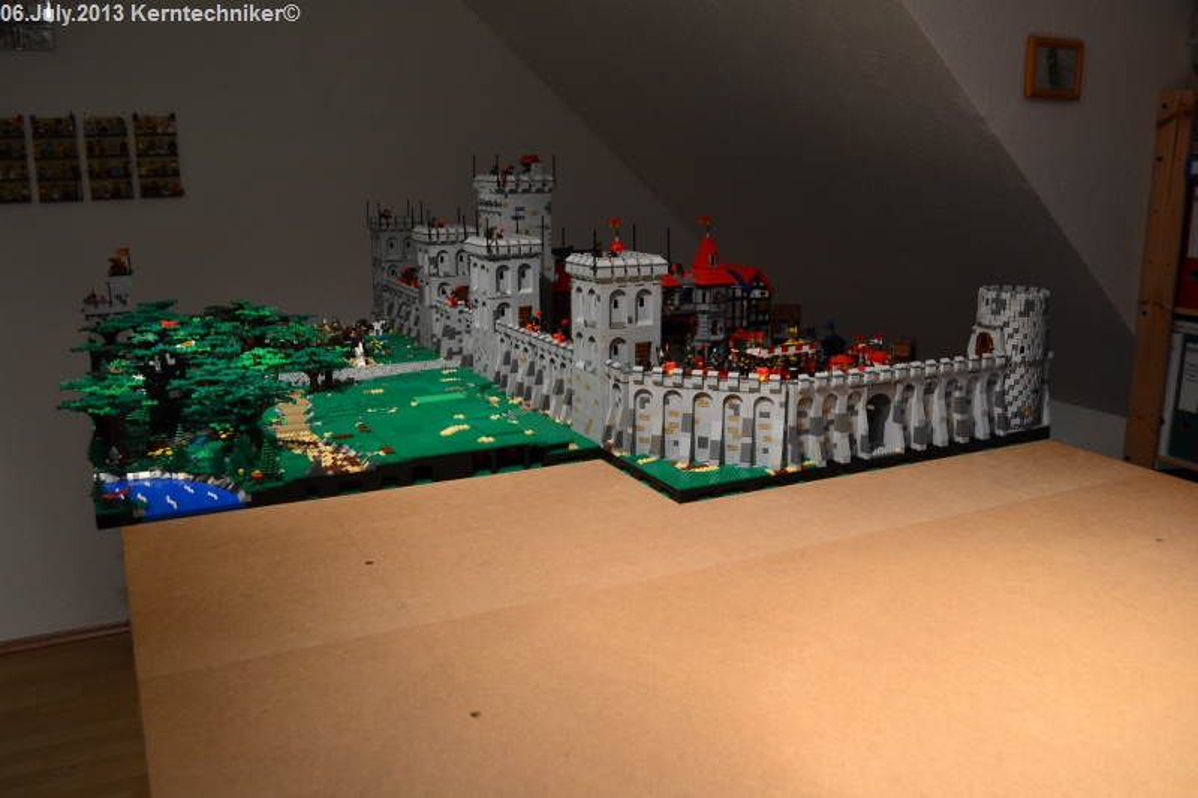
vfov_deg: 43.6
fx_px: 998
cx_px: 599
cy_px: 399
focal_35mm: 30
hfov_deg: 61.9
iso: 800
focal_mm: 20
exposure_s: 1/15
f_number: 5
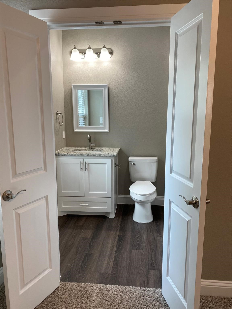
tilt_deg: -10.2
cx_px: 116
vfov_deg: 67.3
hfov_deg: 53.1
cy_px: 154
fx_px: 232
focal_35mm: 26
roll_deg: +0.2
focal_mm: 4.25
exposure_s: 1/120
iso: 100
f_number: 1.8
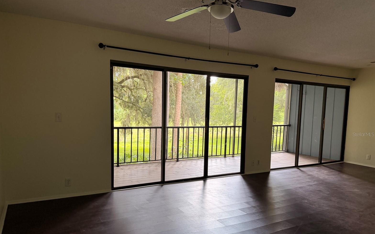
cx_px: 184
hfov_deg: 70.4
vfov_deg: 47.4
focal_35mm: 26
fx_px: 266
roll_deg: -1.3
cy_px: 134
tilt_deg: -6.0
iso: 200
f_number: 1.78
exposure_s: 1/95
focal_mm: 6.76
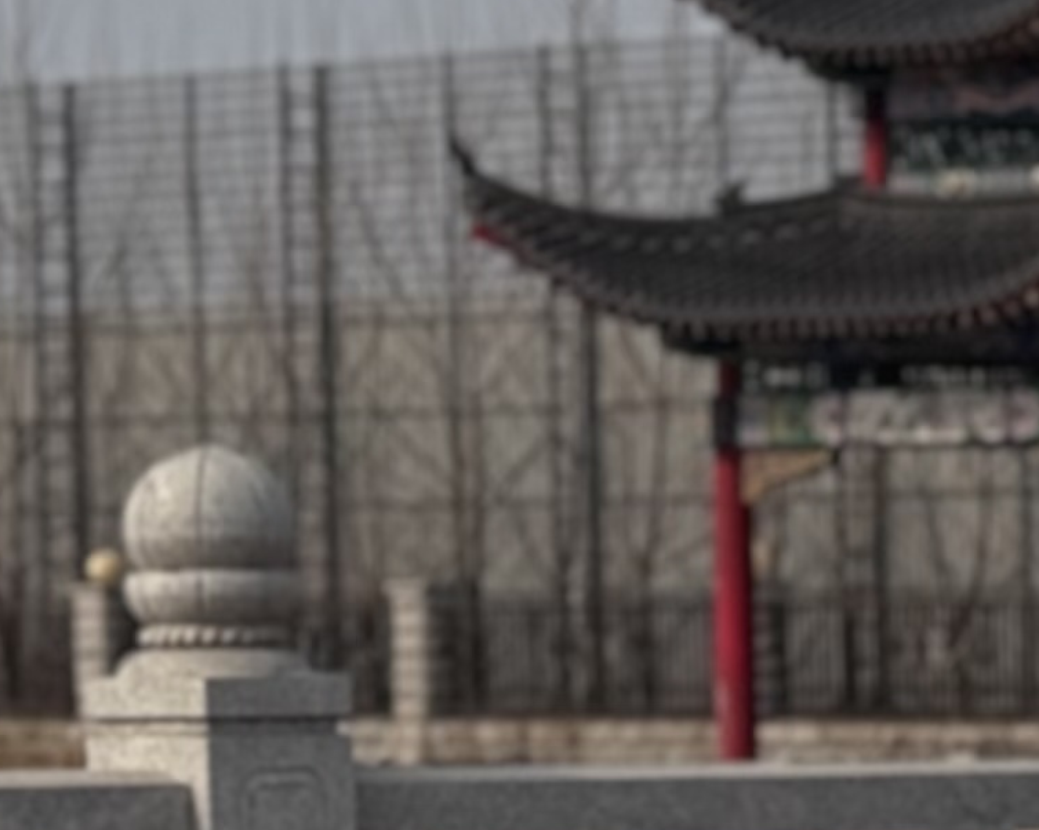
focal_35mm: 251
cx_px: 2299
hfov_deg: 7.3
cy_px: 834
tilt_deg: -3.2
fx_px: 7716
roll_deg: +1.1
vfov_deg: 6.1
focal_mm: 6.76
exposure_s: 1/6410
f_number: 1.78
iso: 64
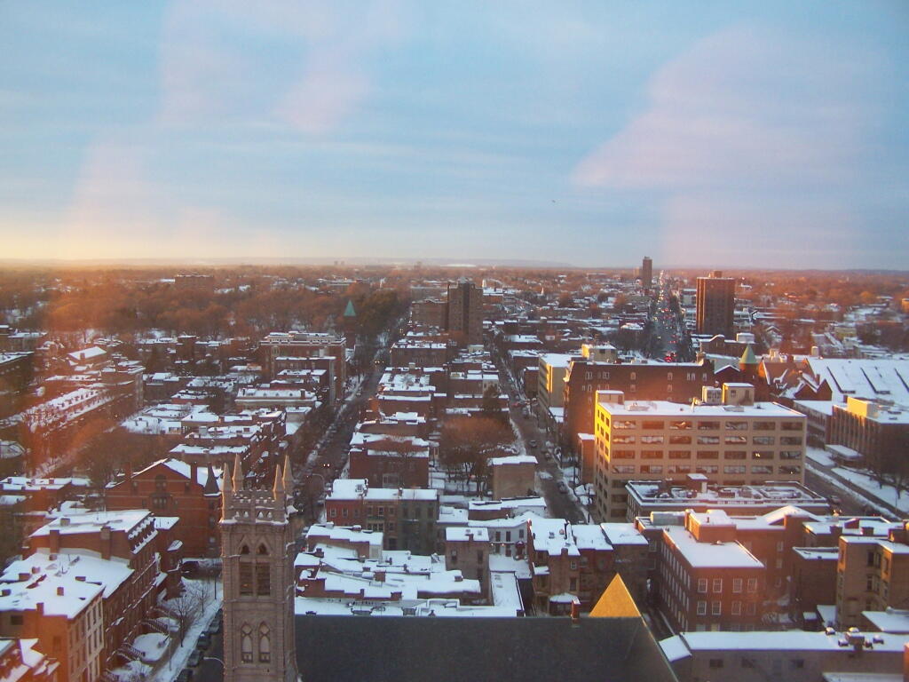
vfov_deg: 37.7
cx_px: 454
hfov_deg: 49.0
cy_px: 341
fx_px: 998
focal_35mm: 38
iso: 200
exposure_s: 1/50
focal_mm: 6.3
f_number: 2.8
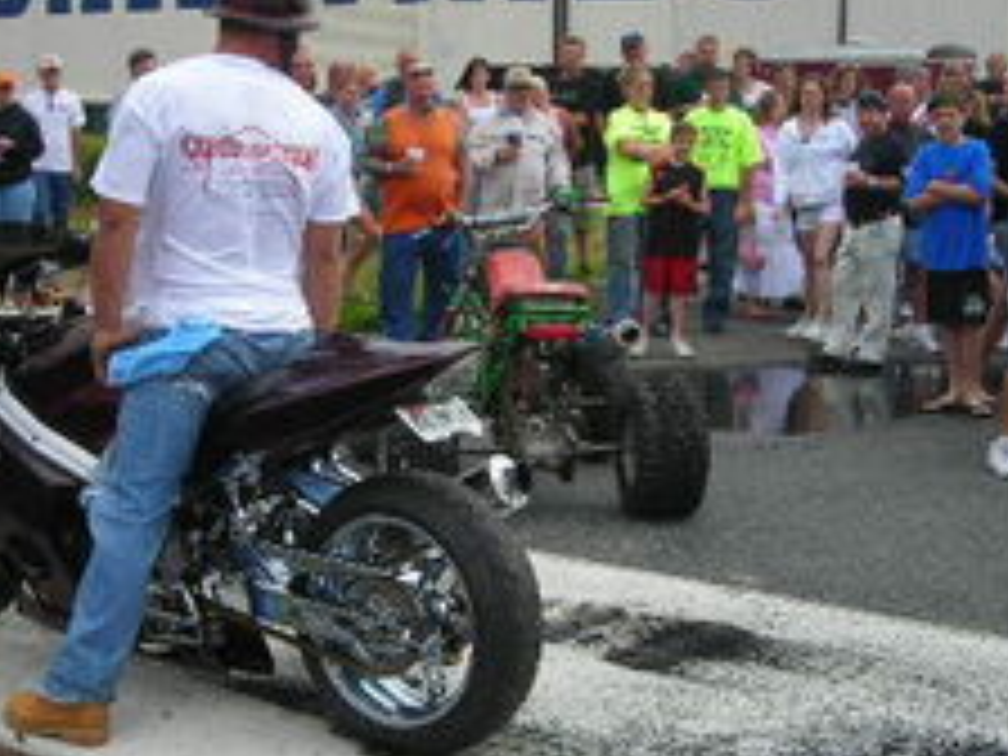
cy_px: 405
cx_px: 320
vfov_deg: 21.6
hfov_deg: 28.3
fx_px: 1980
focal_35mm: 68
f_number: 3.2
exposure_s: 1/349
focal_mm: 6.3
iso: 50
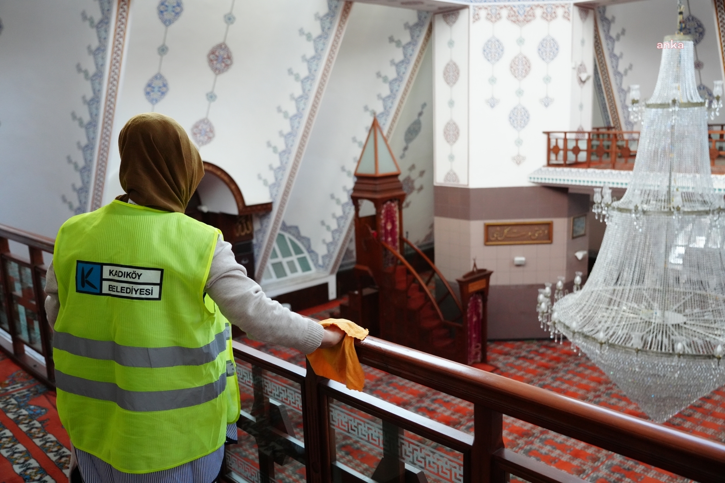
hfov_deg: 60.3
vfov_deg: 42.3
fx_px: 624
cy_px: 242
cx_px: 362
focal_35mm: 31
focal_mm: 31
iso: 4000
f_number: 4
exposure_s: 1/200
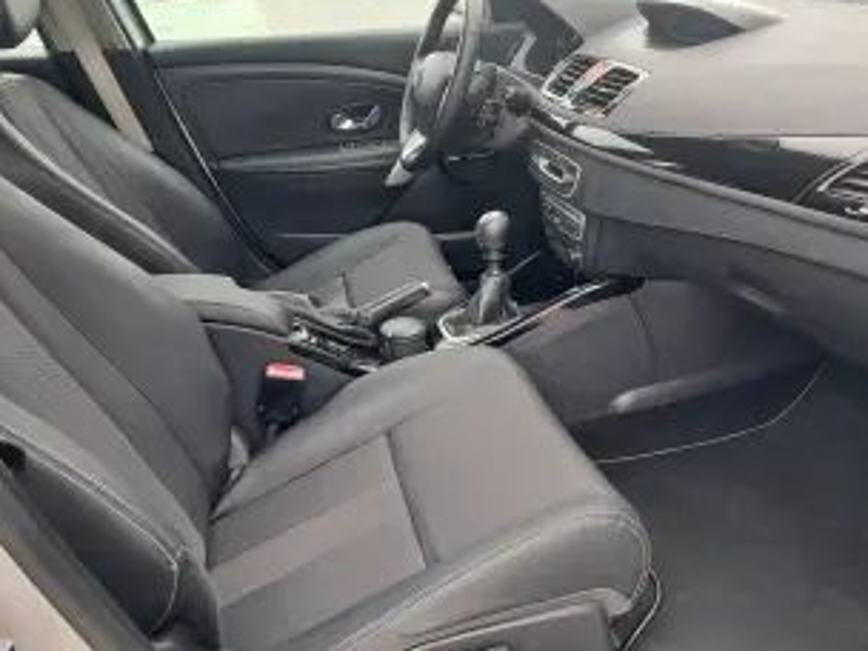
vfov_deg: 44.1
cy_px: 308
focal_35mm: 32
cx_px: 437
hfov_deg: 56.8
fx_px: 802
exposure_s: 1/50
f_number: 1.8
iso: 50
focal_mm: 4
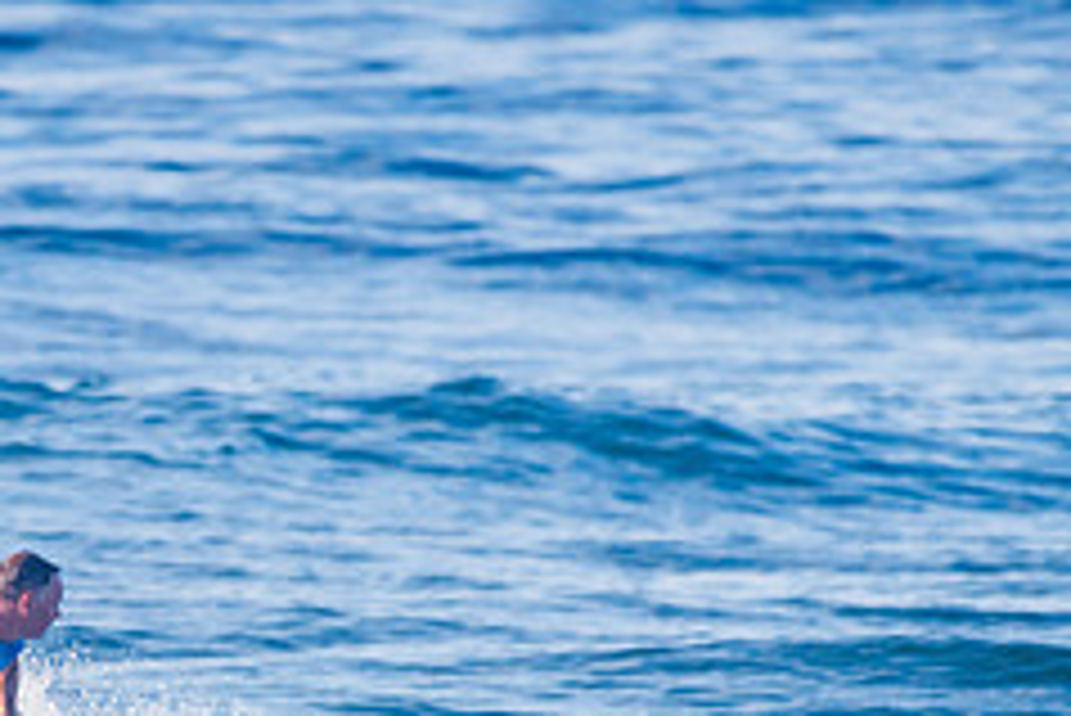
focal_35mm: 1218
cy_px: 826
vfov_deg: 1.1
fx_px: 36256
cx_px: 9
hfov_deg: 1.7
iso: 320
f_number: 5.6
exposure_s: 1/2000
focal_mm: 500
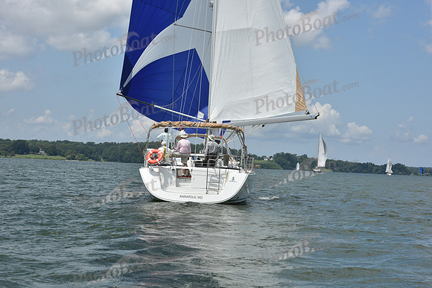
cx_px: 216
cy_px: 144
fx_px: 840
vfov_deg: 19.5
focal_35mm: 70
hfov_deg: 28.8
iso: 320
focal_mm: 70
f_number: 11
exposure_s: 1/1000
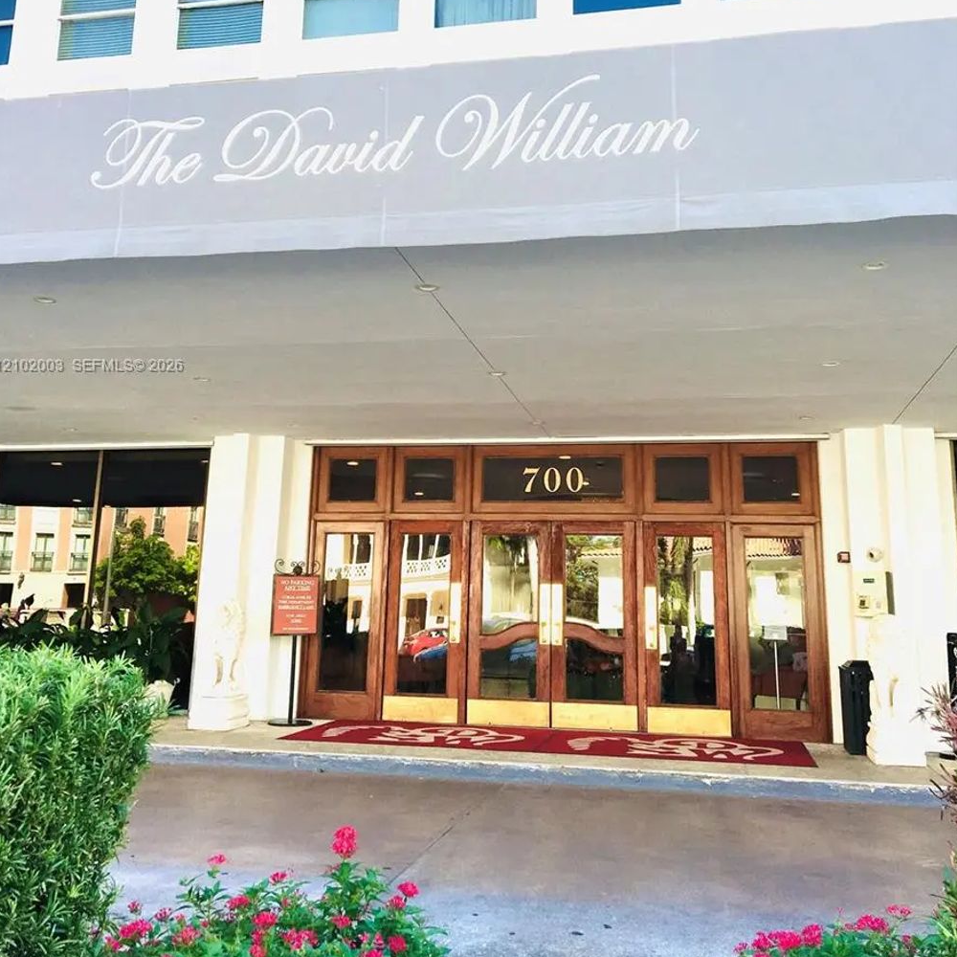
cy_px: 366
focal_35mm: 35
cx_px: 471
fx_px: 1095
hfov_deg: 47.2
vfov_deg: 46.8
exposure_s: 1/285
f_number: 2.2
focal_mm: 4.15
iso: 25
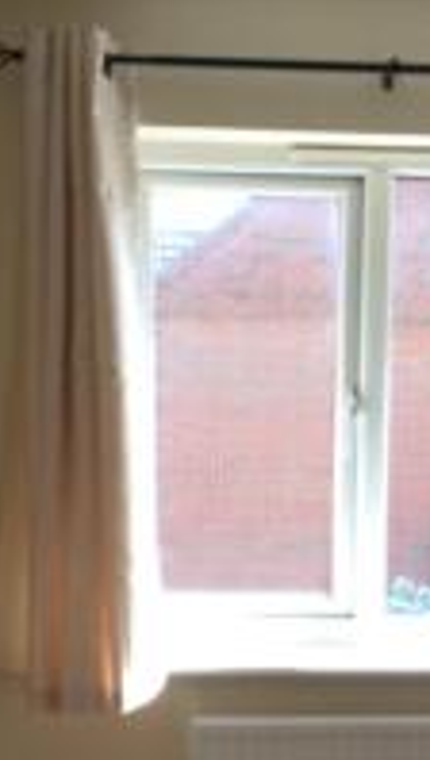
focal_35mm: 72
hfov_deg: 16.8
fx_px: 1453
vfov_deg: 28.8
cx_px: 311
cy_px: 585
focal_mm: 4.12
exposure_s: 1/152
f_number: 2.2
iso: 32
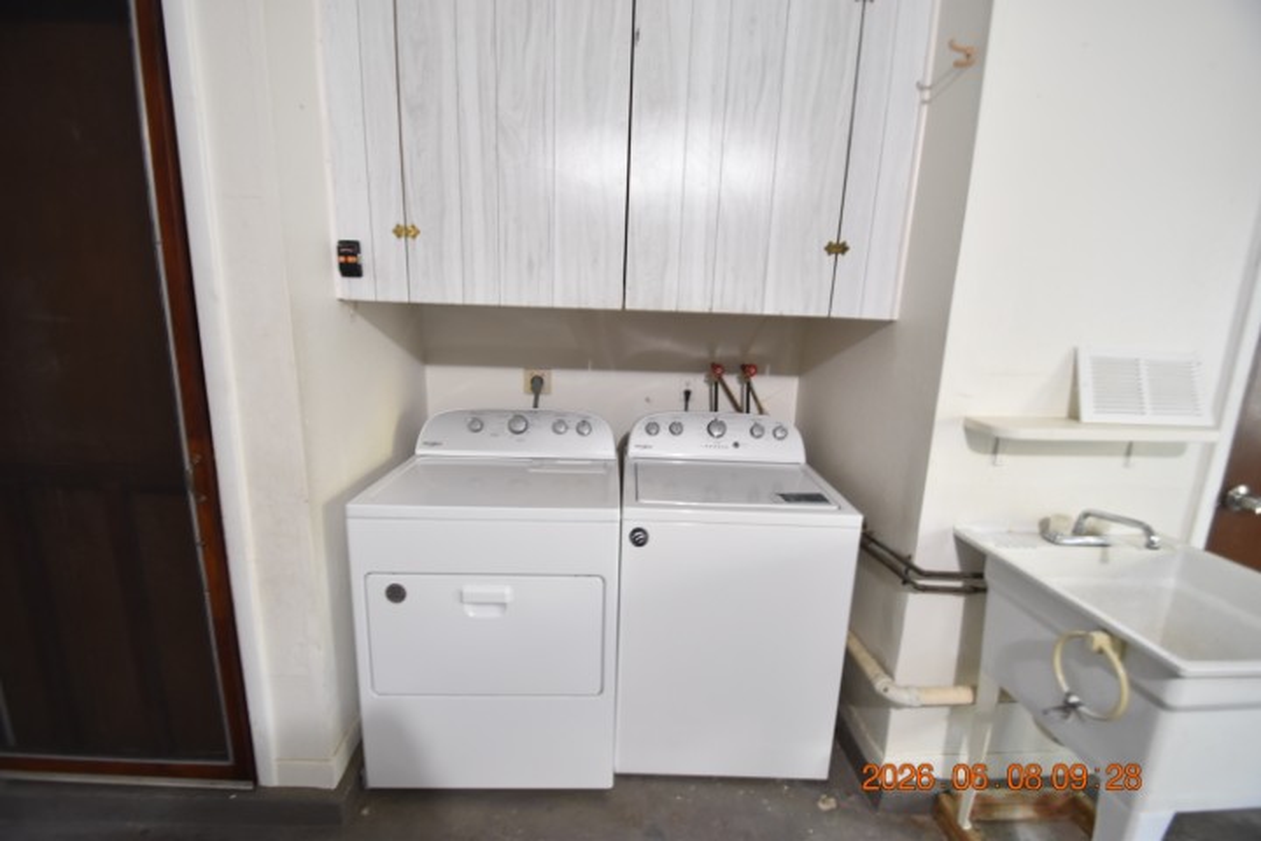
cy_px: 420
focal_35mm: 15
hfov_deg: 100.4
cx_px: 630
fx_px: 525
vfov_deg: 77.3
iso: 800
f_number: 3.5
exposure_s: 1/6
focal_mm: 10
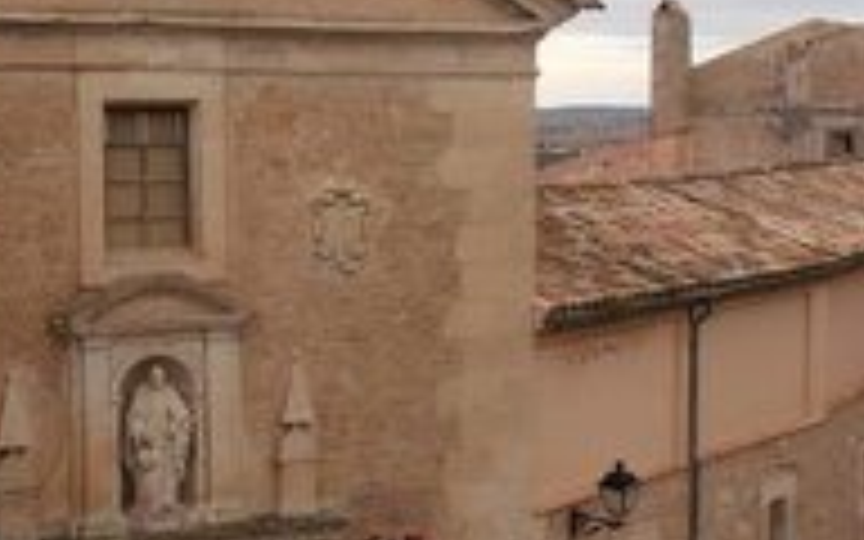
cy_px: 230
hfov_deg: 31.8
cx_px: 209
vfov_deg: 20.6
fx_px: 1483
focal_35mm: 63
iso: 80
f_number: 7.9
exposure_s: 1/80
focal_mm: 4.2
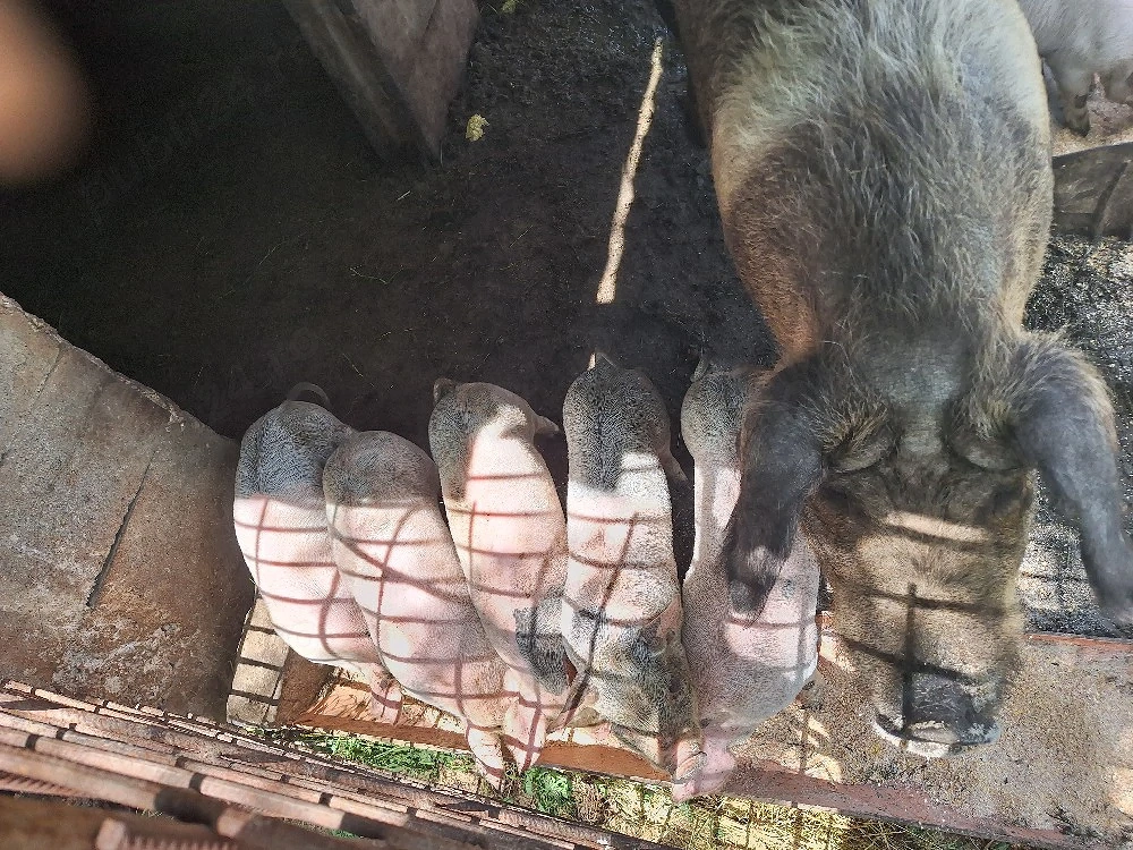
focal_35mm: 23
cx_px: 566
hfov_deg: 73.9
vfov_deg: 58.9
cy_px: 425
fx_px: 753
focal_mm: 5.54
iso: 40
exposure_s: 1/435
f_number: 1.8
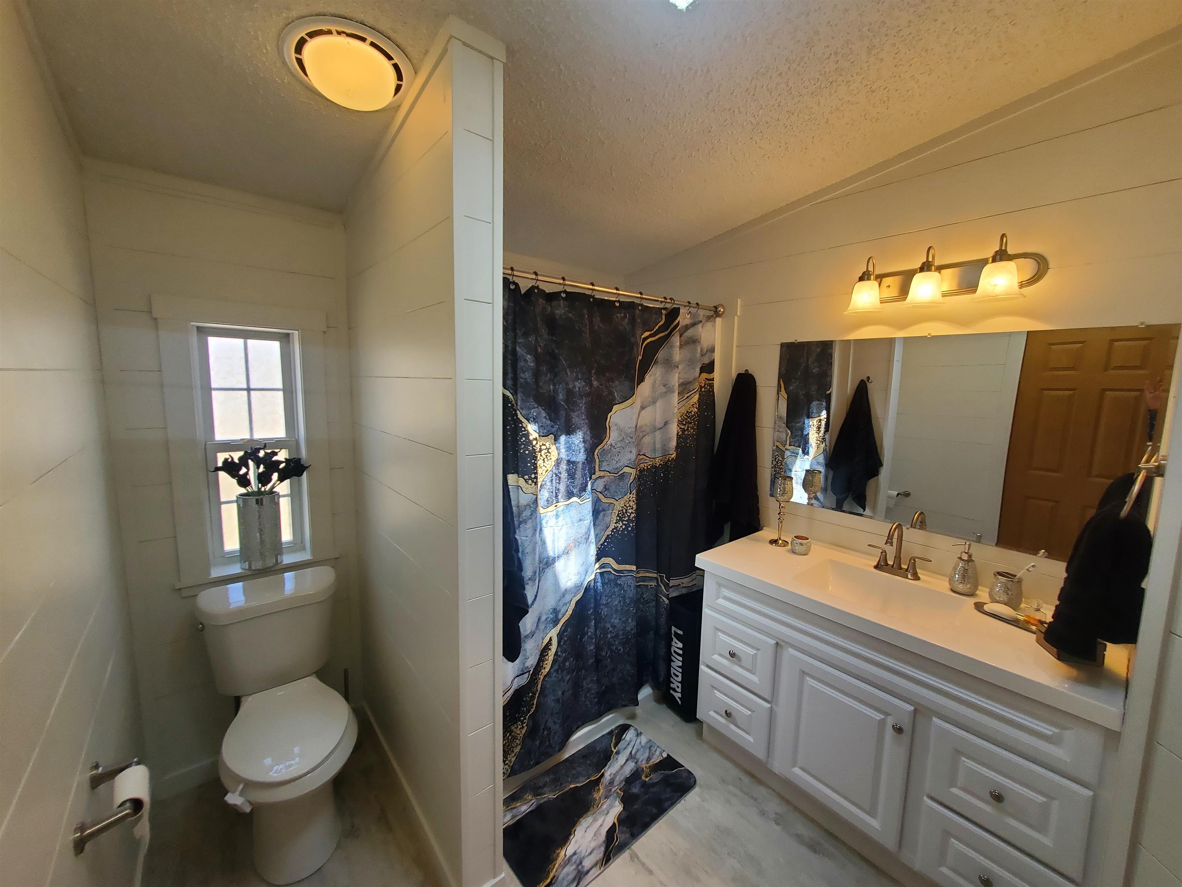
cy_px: 444
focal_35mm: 13
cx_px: 591
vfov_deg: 89.9
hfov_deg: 106.2
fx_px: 444
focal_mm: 1.8
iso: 100
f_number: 2.2
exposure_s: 1/60
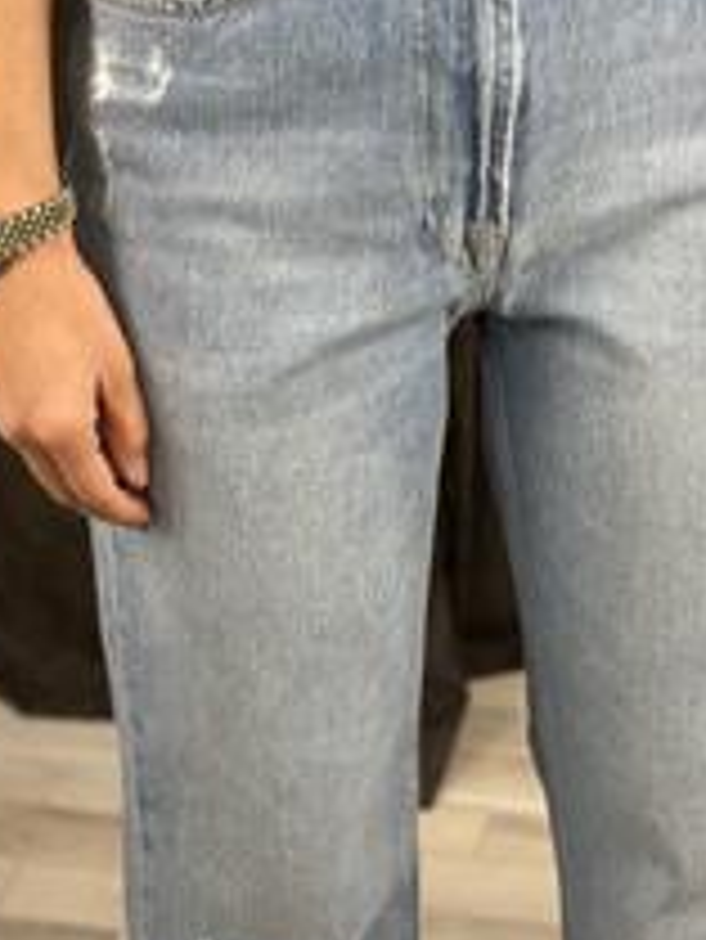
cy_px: 627
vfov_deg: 20.6
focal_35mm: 95
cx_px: 414
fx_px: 2581
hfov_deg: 15.6
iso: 160
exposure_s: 1/100
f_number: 1.78
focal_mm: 6.86
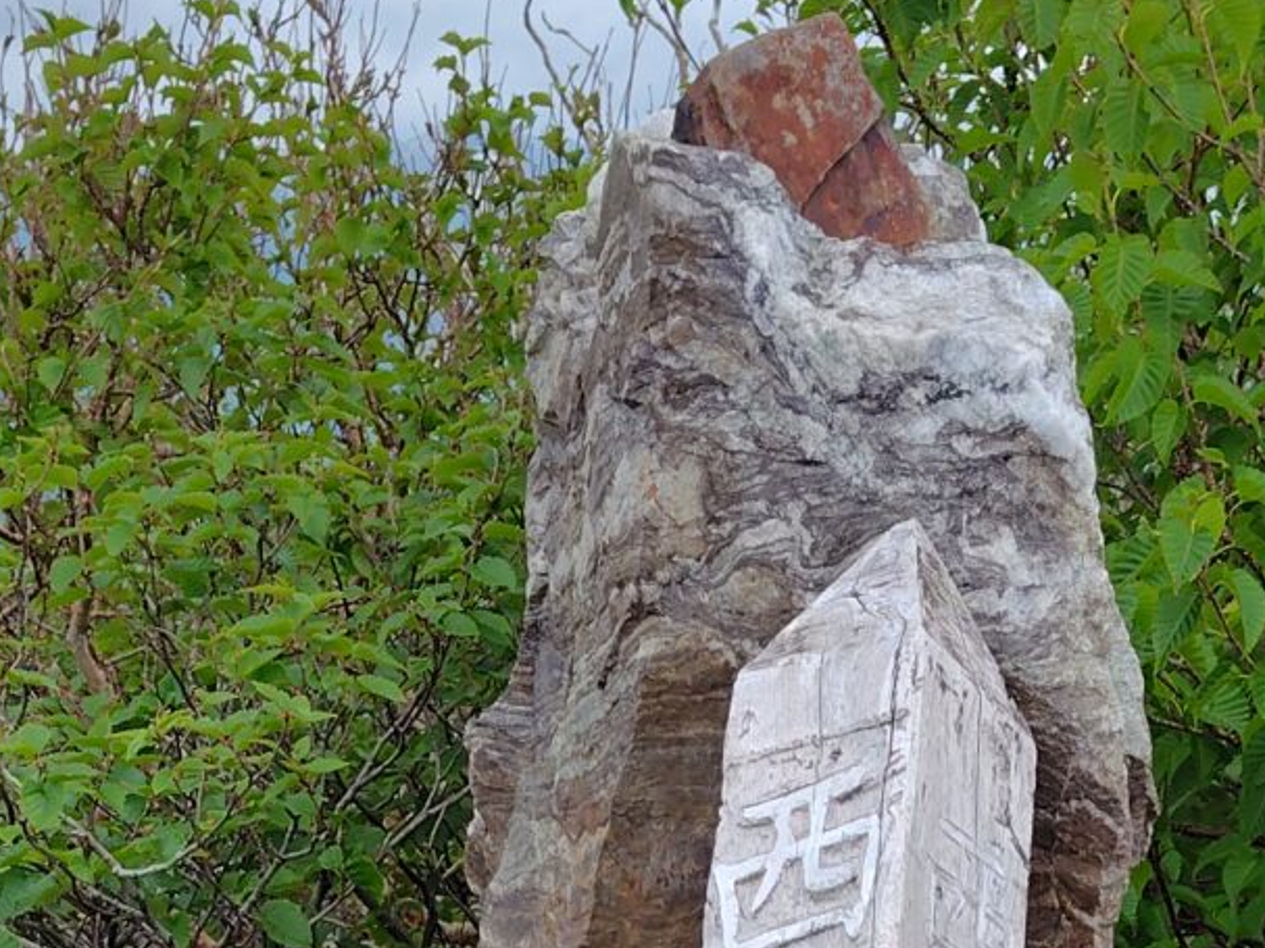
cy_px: 1652
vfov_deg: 13.8
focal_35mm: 97
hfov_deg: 20.2
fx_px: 3544
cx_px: 809
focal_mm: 5.6
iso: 50
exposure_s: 1/1623
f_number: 1.9
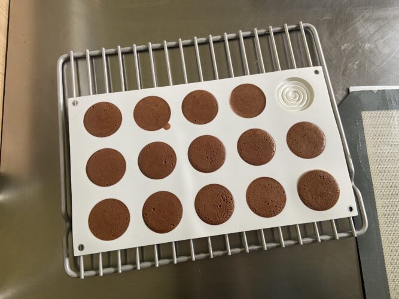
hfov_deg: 67.3
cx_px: 200
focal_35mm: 26
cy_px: 150
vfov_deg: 53.0
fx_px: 300
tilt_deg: -79.6
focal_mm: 4.25
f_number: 1.8
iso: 125
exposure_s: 1/80
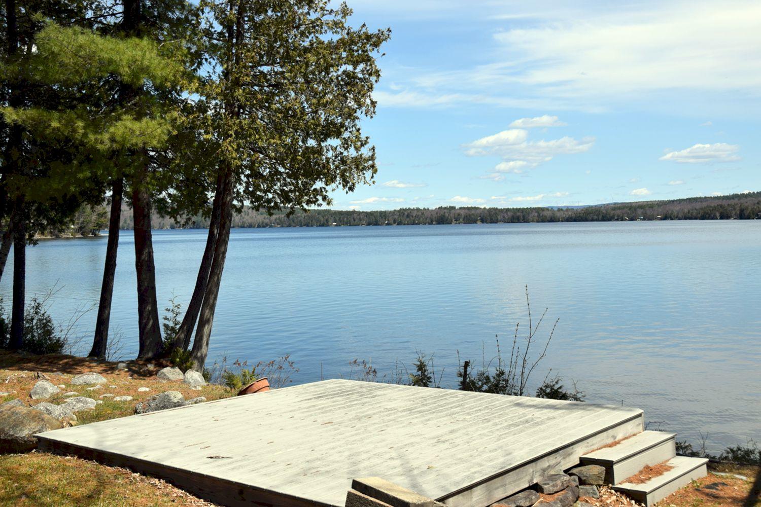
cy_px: 254
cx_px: 380
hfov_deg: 45.0
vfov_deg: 30.8
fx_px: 919
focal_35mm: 44
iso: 200
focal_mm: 29
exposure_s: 1/500
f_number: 11
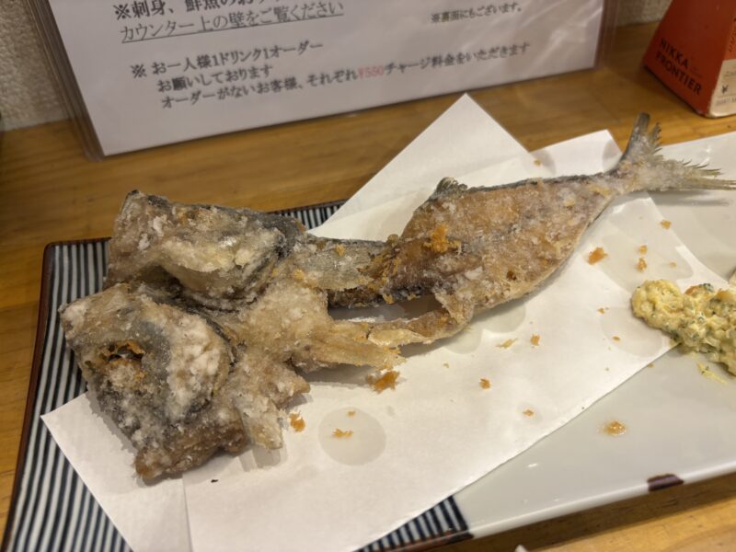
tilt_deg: -48.2
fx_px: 553
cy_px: 276
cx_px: 368
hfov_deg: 67.3
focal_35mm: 26
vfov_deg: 53.1
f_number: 1.6
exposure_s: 1/50
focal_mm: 5.96
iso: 125
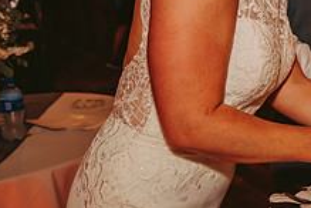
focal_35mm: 74
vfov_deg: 17.9
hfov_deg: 24.5
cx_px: 382
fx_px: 639
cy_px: -11
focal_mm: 28
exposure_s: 1/125
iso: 1600
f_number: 2.8
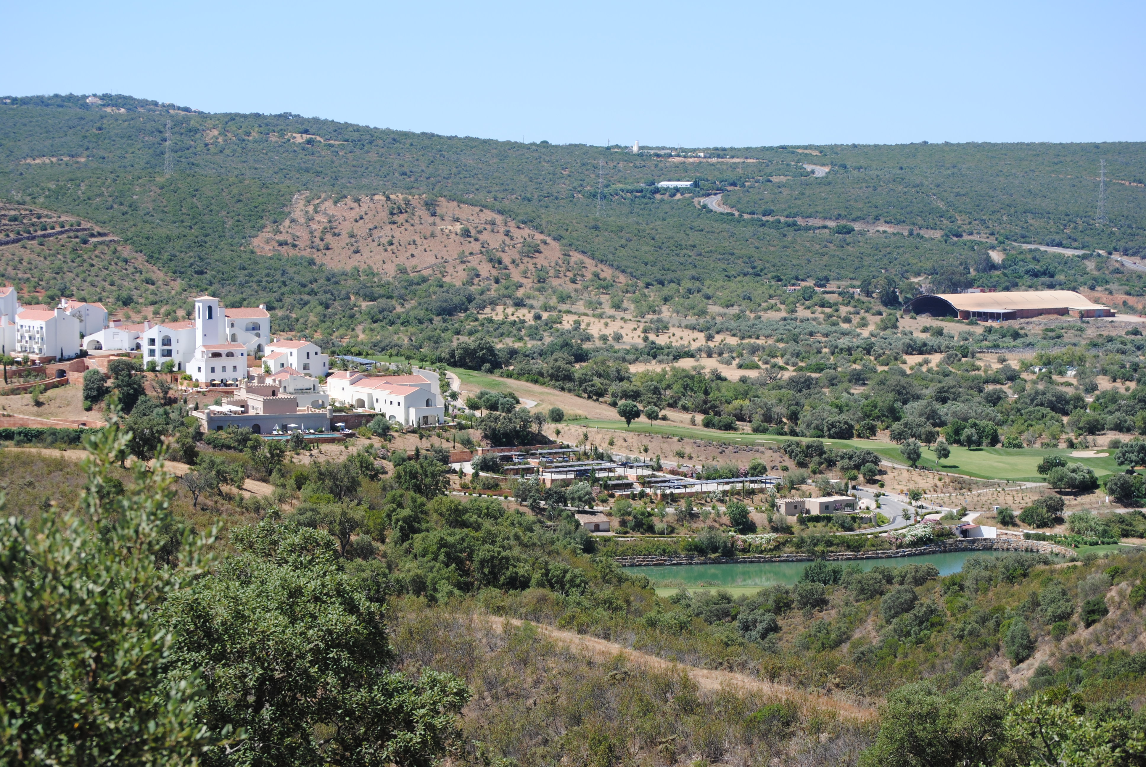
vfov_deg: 16.6
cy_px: 384
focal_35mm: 82
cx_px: 573
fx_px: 2629
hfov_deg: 24.6
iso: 100
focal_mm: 55
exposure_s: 1/250
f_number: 8
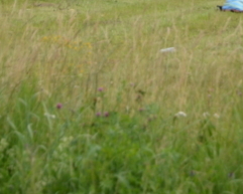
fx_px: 2230
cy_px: -109
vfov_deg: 5.0
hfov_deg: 6.2
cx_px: 149
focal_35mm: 310
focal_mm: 52
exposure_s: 1/1000
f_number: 5
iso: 450
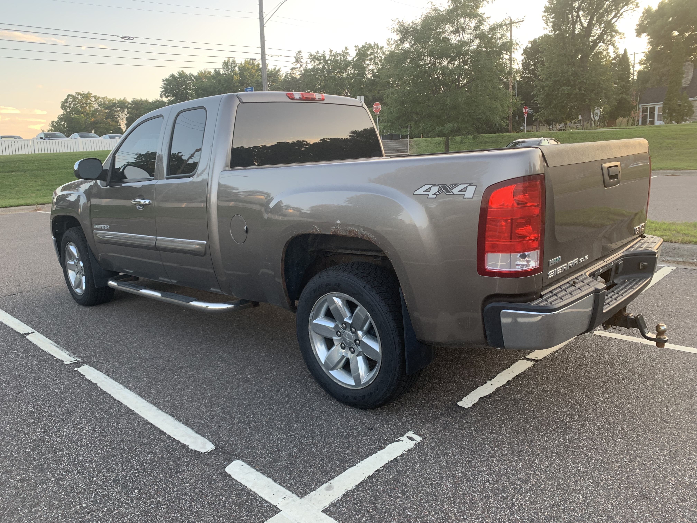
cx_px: 348
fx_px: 524
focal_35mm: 26
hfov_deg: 67.3
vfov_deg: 53.1
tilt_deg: -10.6
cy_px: 262
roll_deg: +2.6
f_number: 1.8
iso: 32
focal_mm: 4.25
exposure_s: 1/122
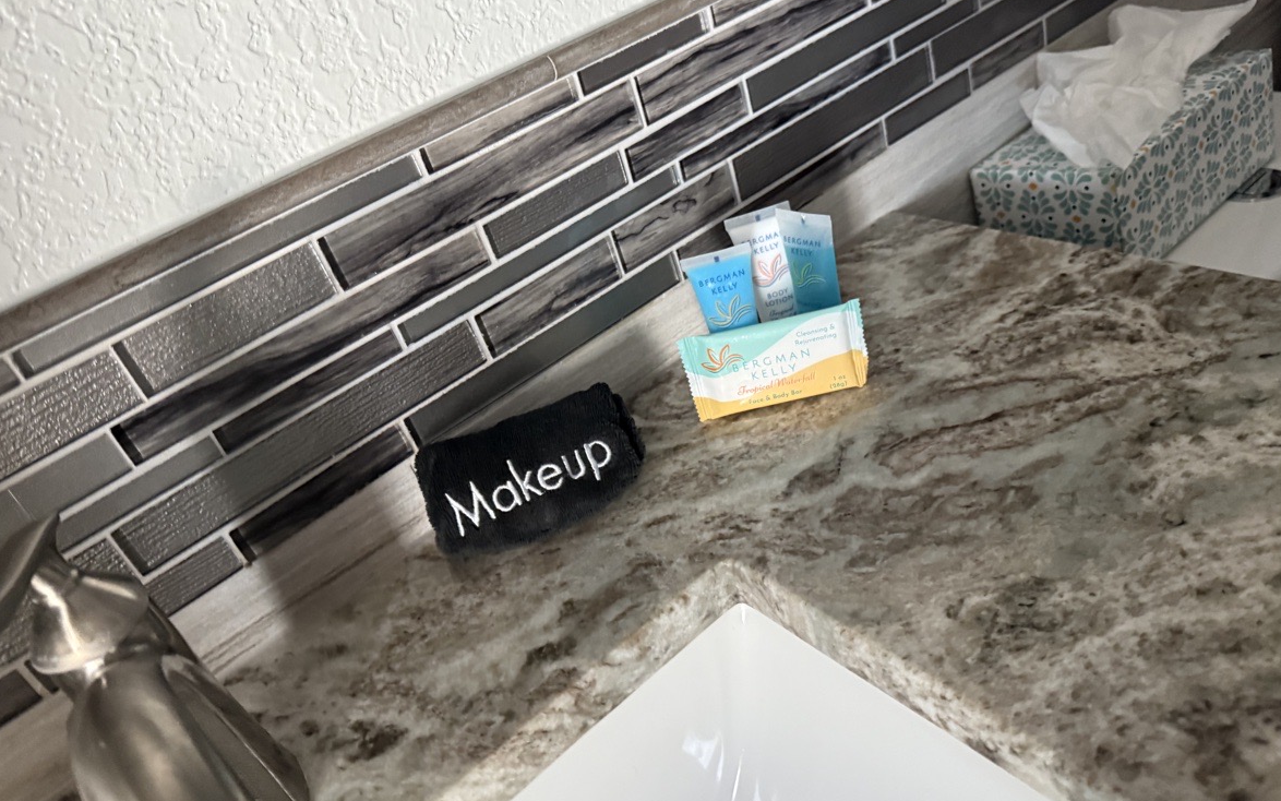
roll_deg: +19.3
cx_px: 635
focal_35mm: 26
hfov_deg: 70.4
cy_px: 374
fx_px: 908
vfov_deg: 47.6
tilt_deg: -31.1
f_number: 1.78
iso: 640
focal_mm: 6.76
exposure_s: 1/60
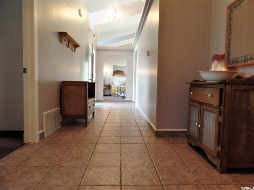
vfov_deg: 58.9
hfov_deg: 73.9
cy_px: 95
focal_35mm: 23
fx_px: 169
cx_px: 127
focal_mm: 4.1
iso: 400
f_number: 2.8
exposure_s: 1/30
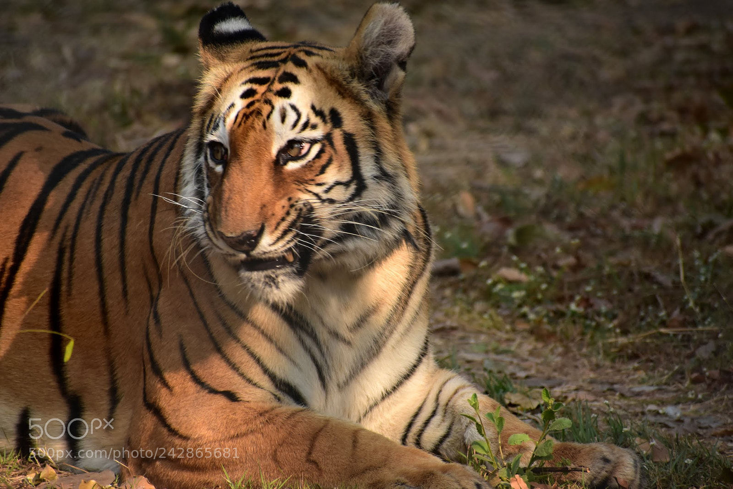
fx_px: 9163
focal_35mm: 450
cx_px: 366
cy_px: 244
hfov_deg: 4.6
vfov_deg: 3.1
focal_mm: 300
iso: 800
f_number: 6.3
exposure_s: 1/640
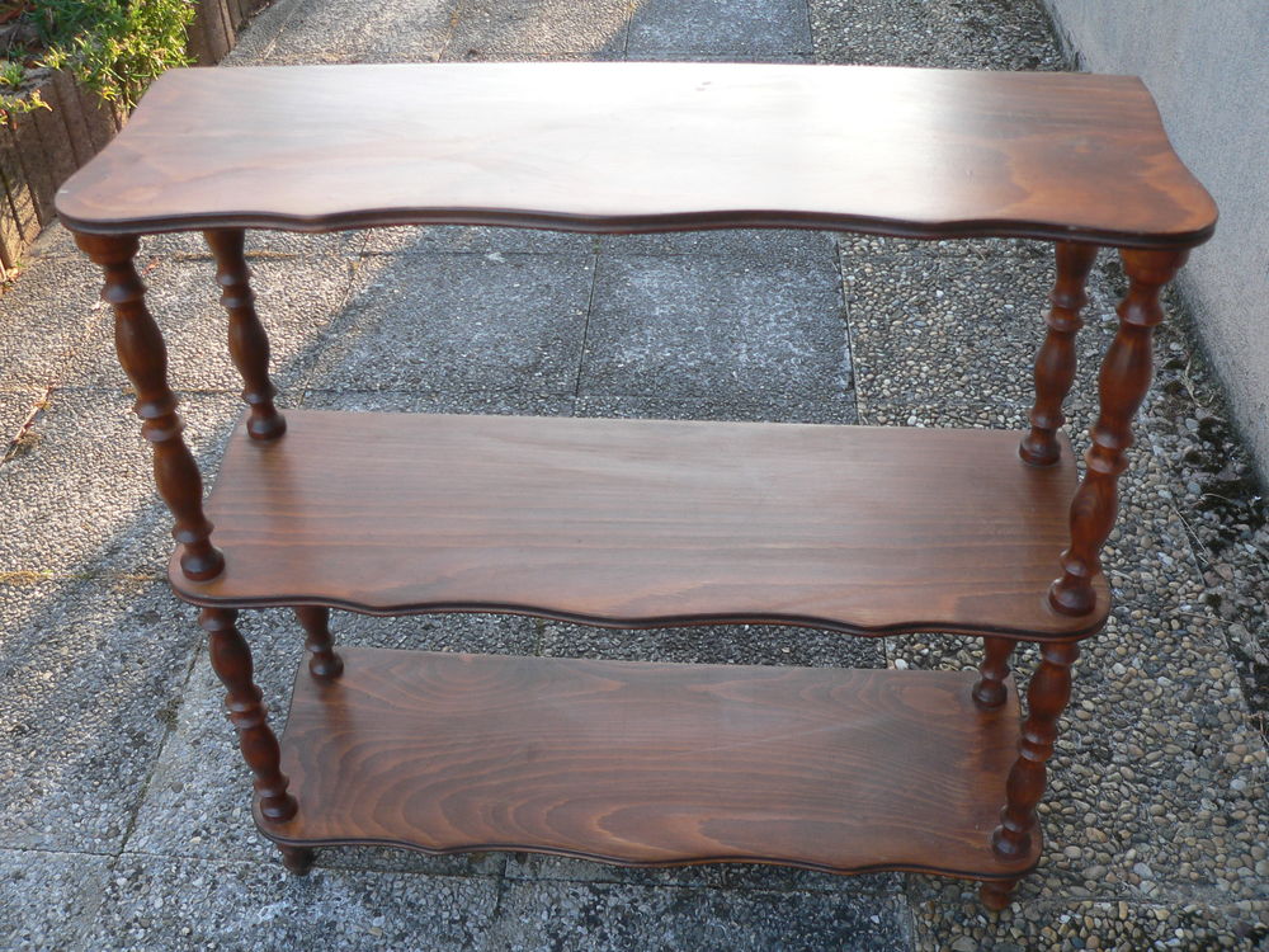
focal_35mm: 36
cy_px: 476
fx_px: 1320
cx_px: 634
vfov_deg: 39.7
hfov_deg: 51.4
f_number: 2.8
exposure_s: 1/60
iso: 80
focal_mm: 6
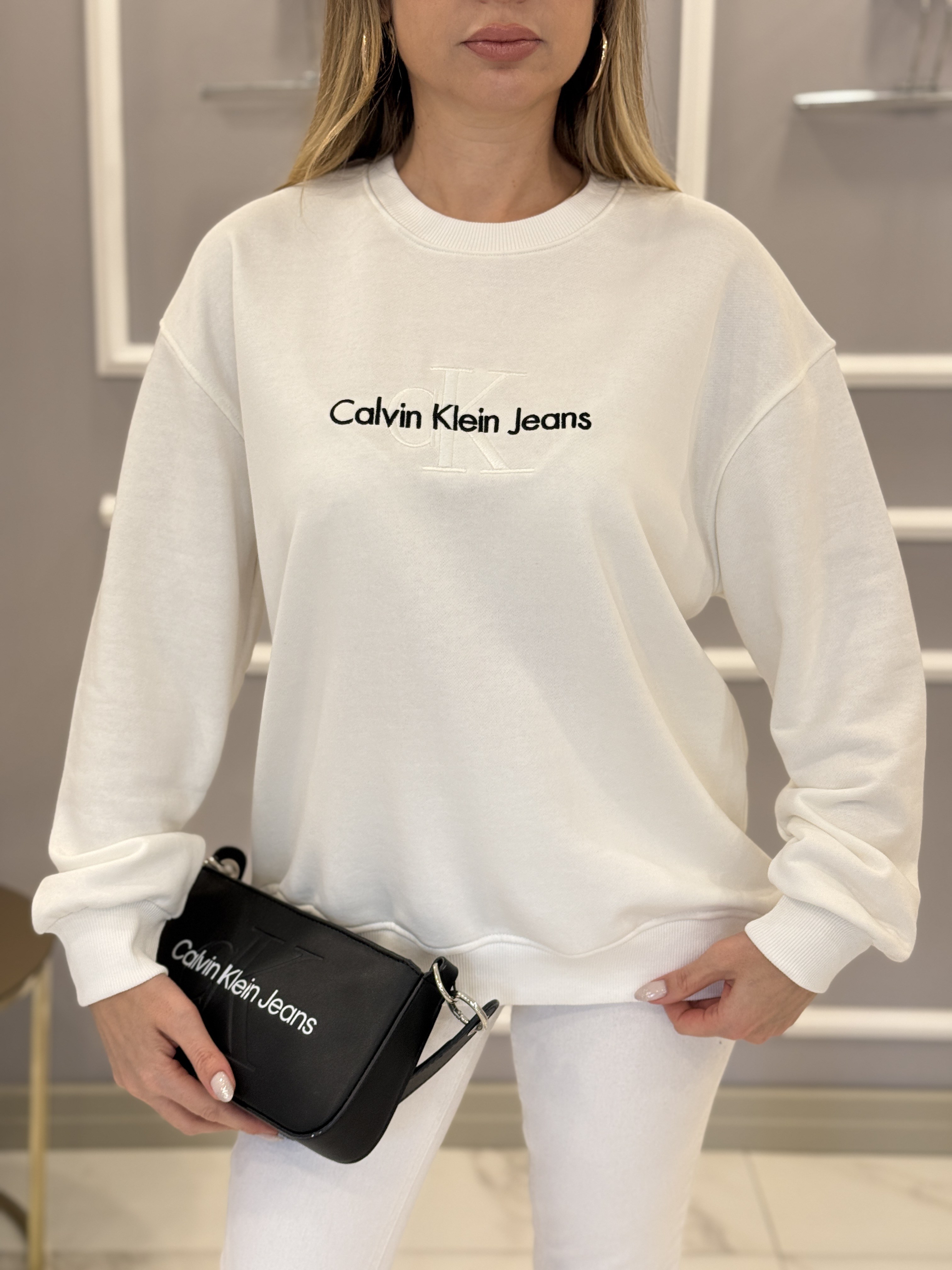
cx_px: 476
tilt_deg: -10.1
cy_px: 635
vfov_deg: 39.7
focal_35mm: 48
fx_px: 1760
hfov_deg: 30.3
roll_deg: -2.0
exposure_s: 1/121
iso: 80
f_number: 1.78
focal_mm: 6.76
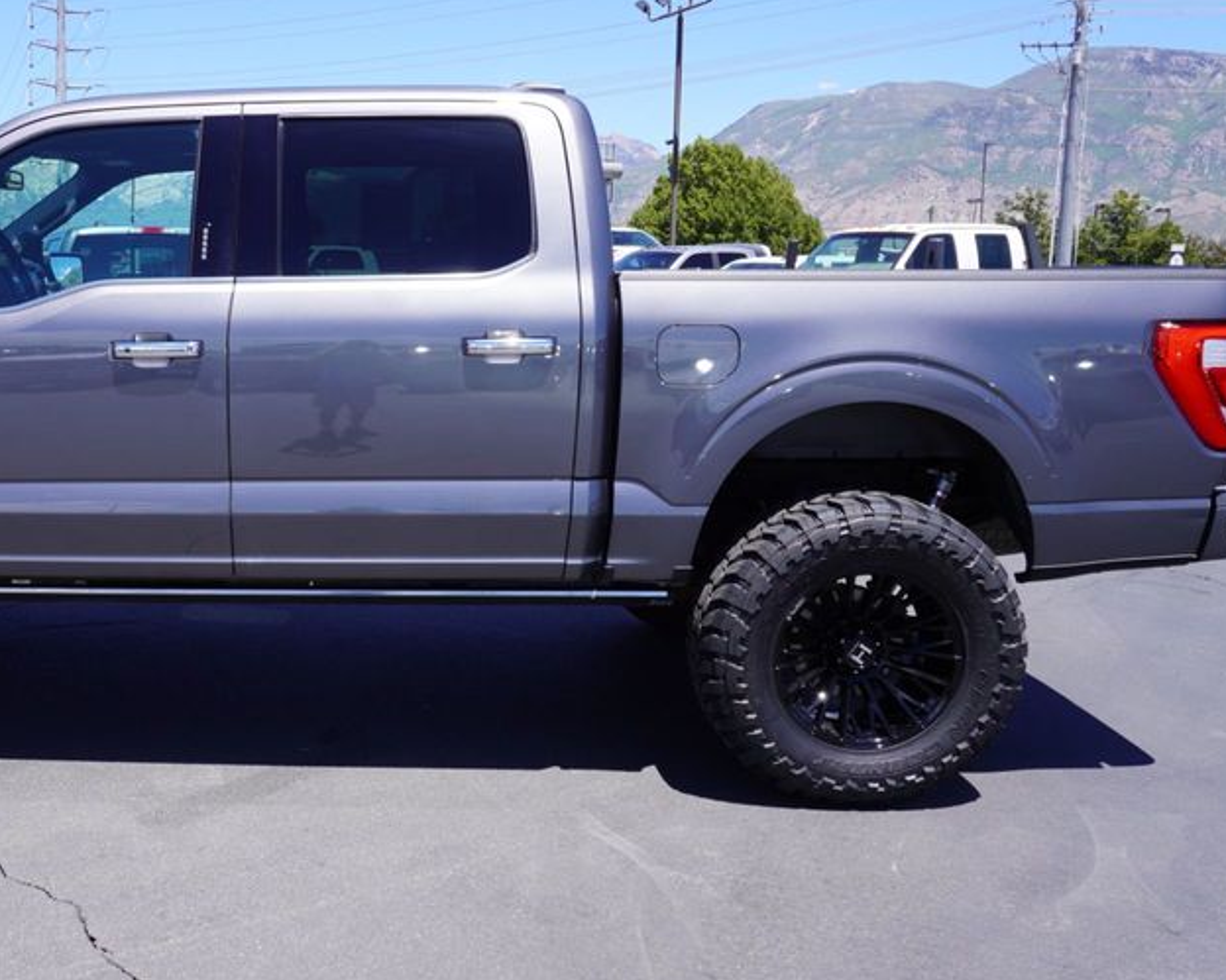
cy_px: 477
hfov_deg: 47.3
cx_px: 308
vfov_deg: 40.1
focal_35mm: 37
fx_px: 1342
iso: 100
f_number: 9
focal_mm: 16
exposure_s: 1/125
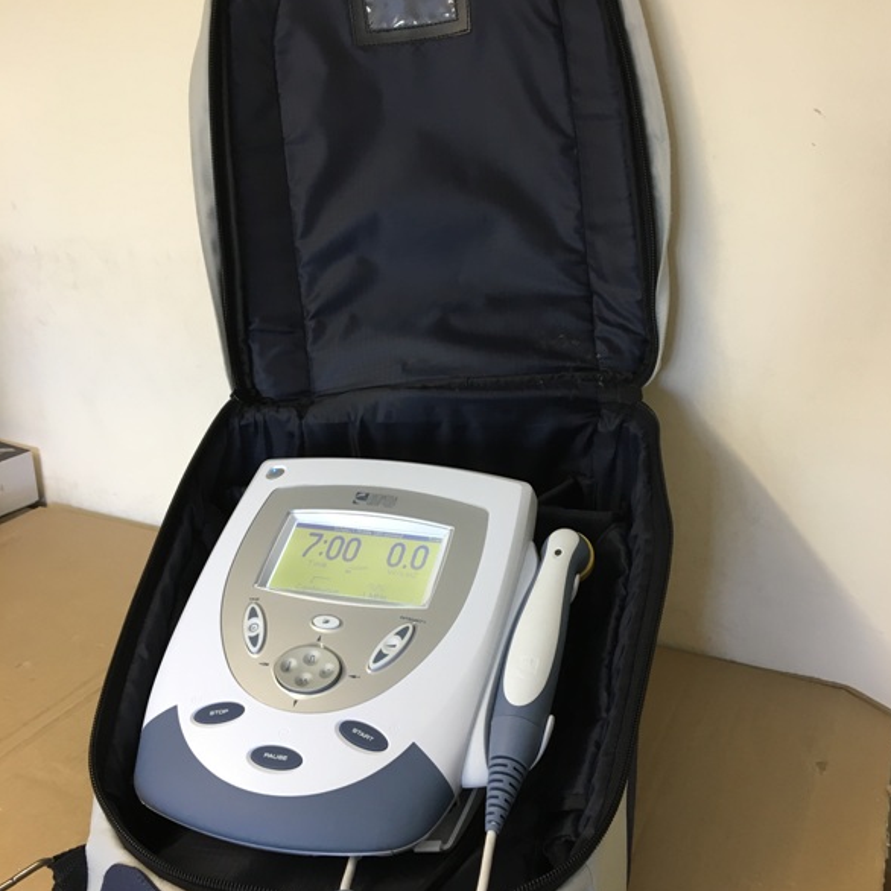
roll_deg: -0.8
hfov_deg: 47.2
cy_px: 459
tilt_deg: -20.8
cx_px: 455
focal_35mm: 35
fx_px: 1019
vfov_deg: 47.2
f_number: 2.2
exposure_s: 1/33
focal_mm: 4.15
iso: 80
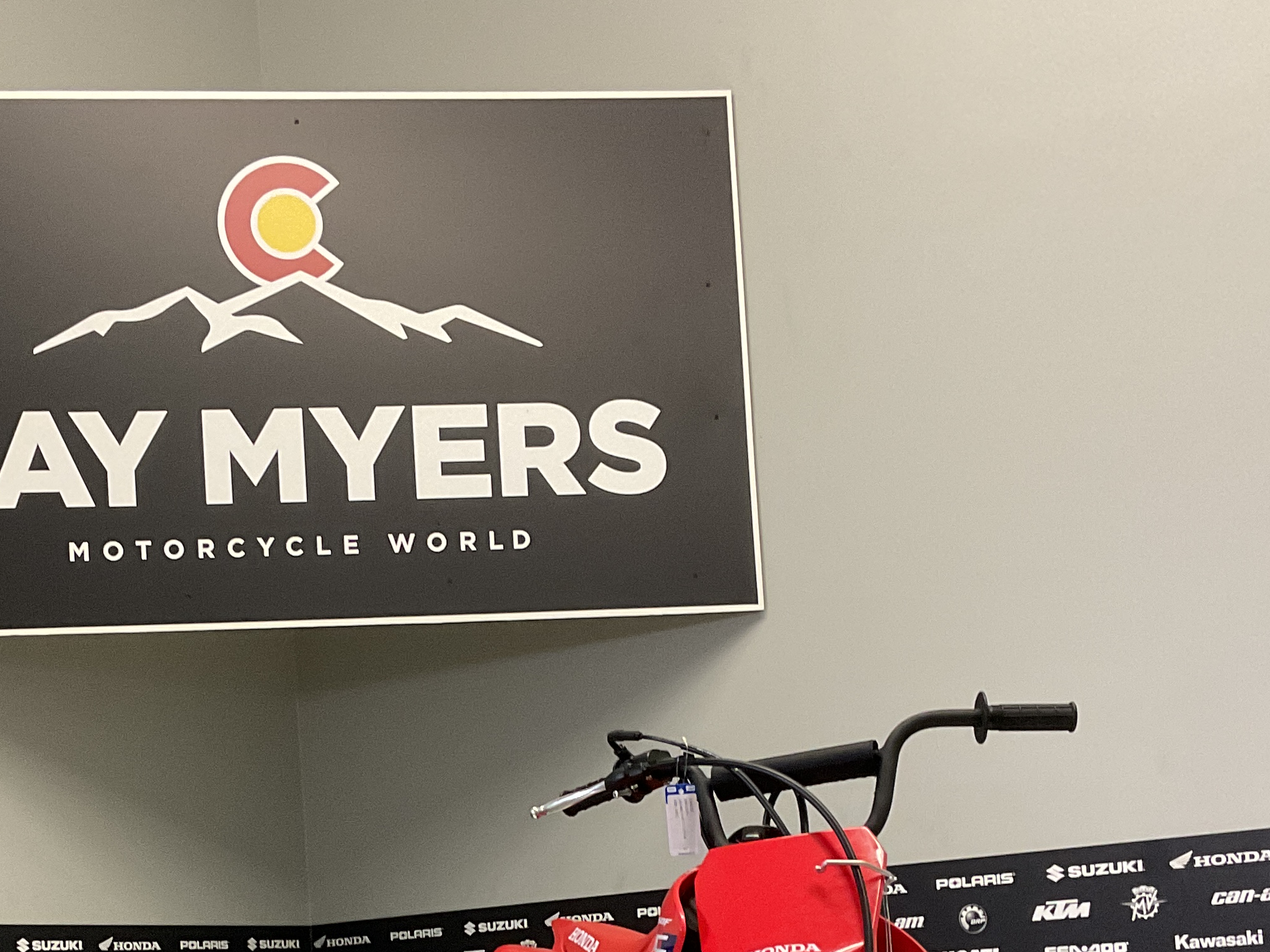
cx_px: 416
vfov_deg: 24.4
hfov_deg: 32.9
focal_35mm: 58
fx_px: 2128
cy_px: 877
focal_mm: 3
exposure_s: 1/60
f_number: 1.8
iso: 200
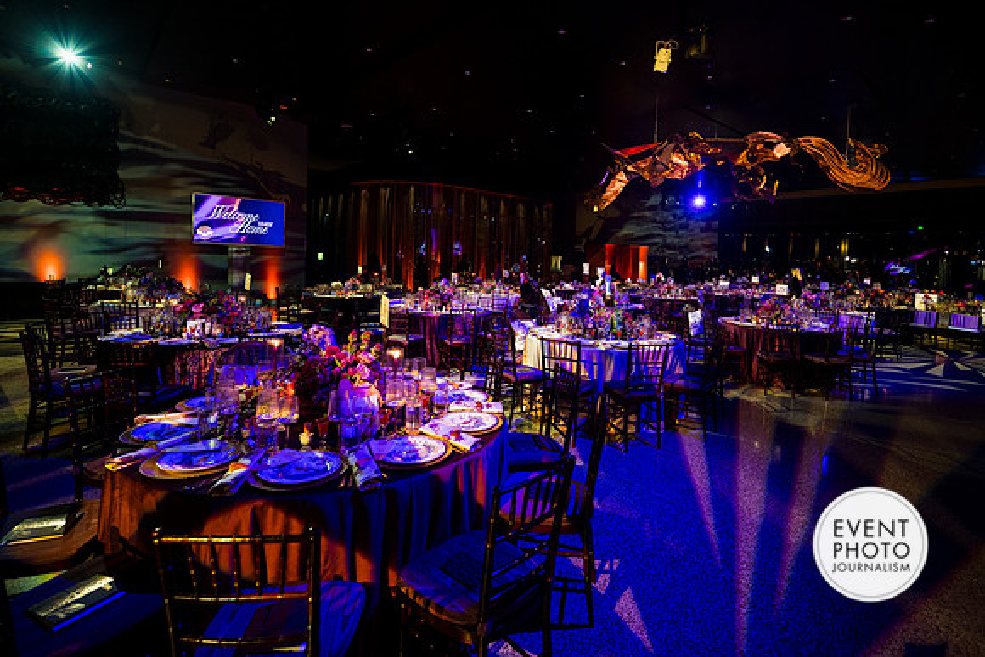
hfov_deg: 96.7
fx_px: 438
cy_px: 328
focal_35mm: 16
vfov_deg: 73.8
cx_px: 492
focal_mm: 16
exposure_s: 1/100
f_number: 2.5
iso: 360
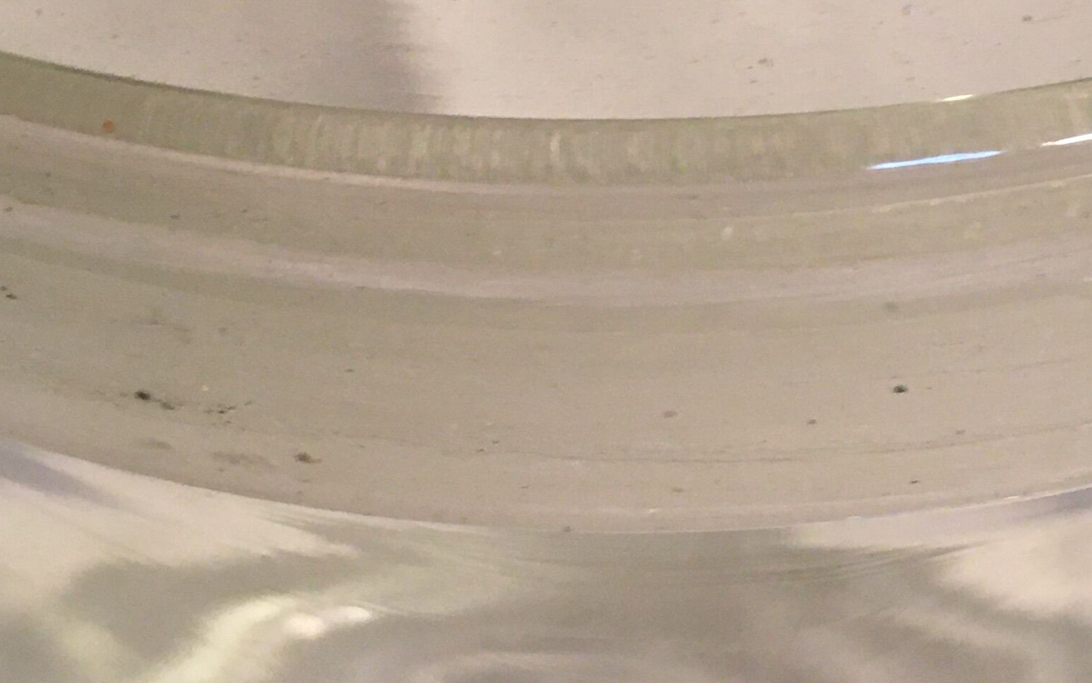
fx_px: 2410
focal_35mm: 81
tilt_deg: -50.8
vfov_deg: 16.1
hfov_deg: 25.5
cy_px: 289
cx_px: 607
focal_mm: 4.15
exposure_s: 1/33
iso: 125
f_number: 2.2
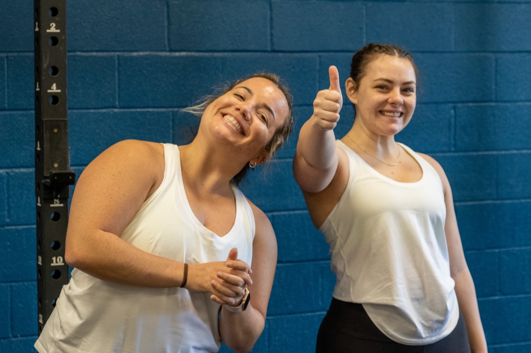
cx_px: 266
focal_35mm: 73
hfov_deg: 27.7
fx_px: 1076
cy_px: 176
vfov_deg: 18.7
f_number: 4
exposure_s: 1/125
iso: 3200
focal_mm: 48.4
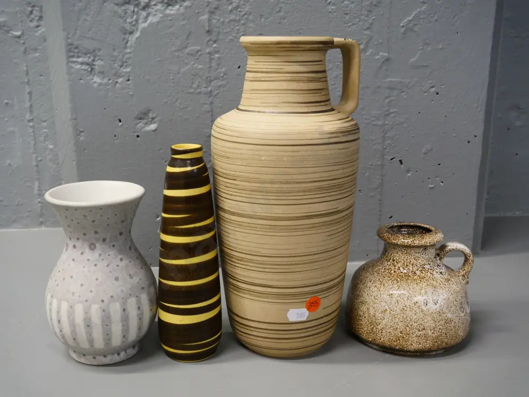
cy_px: 198
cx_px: 264
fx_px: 611
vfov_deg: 36.0
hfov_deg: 46.8
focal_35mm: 40
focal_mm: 20
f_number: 5.6
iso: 1600
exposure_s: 1/60
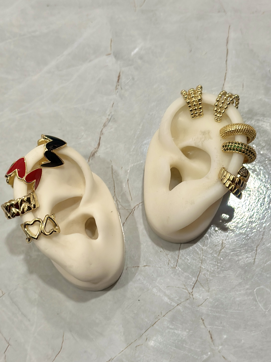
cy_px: 181
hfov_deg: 30.3
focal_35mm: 48
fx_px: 501
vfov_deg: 39.7
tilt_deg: -76.8
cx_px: 136
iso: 200
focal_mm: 6.86
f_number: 1.78
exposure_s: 1/120
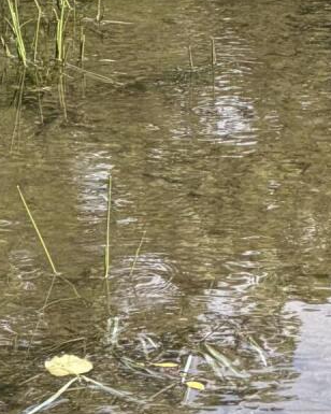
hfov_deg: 3.1
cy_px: -158
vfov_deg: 3.8
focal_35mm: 507
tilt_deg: -10.9
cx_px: 213
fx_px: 6208
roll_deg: +0.8
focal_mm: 16.89
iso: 50
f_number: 2.8
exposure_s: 1/465
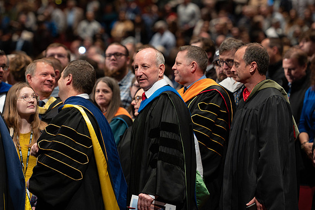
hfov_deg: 10.3
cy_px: 68
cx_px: 158
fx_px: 1740
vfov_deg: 6.9
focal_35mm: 199
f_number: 2.8
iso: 3200
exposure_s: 1/200
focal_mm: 145
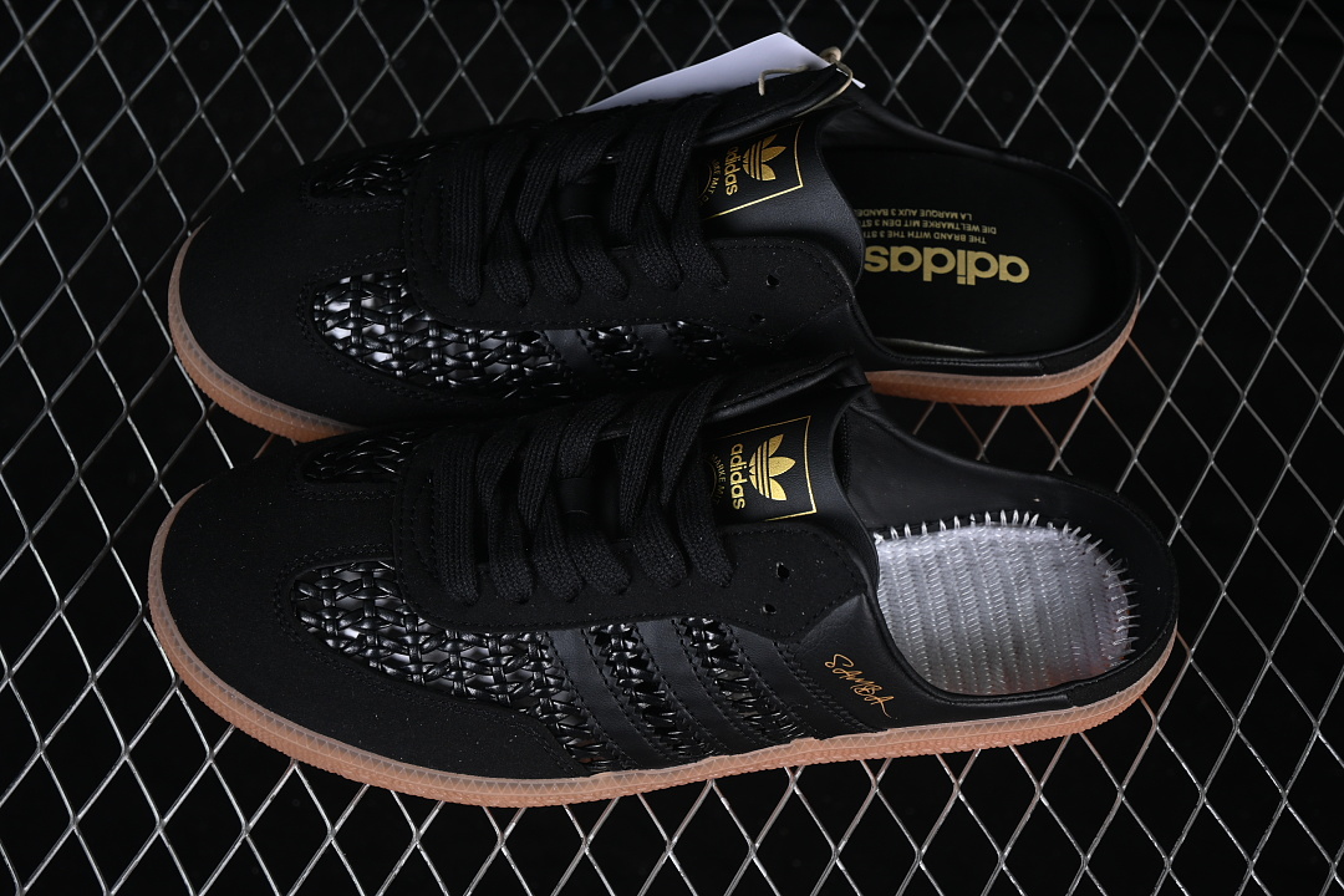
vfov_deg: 18.2
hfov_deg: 27.0
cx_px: 672
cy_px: 448
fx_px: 2800
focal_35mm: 75
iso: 160
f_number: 6.3
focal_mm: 50
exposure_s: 1/50
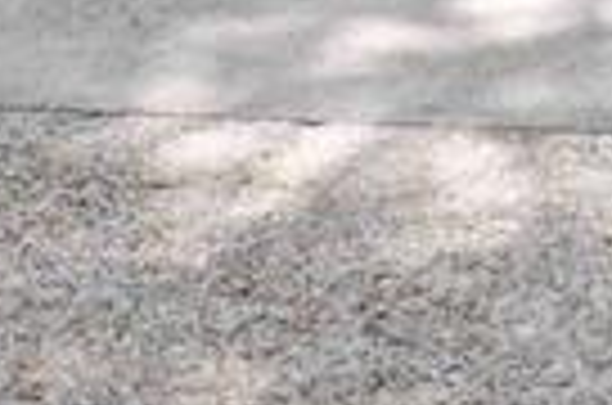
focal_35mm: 181
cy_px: -990
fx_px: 3070
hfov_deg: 10.3
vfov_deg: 6.6
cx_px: 1296
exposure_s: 1/40
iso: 100
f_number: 11
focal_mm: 24
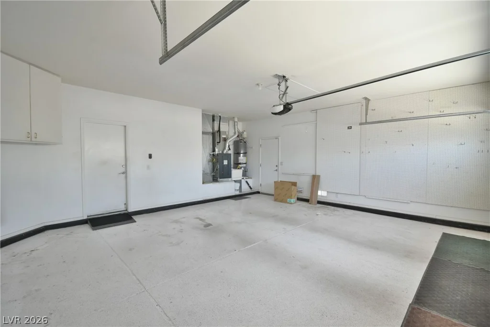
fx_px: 204
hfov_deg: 100.4
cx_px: 245
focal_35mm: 15
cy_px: 164
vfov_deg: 77.4
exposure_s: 1/10
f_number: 7.1
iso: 1000
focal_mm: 10
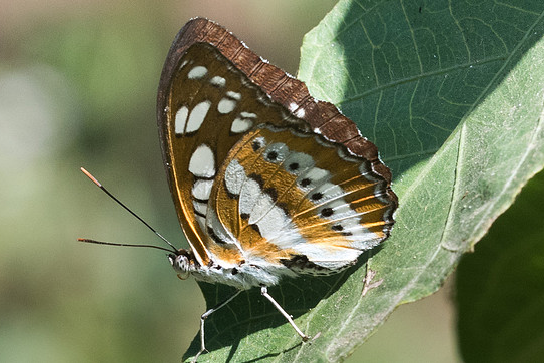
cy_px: 291
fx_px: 12330
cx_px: 310
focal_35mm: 816
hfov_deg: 2.5
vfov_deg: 1.7
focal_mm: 150
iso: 800
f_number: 8
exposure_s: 1/800
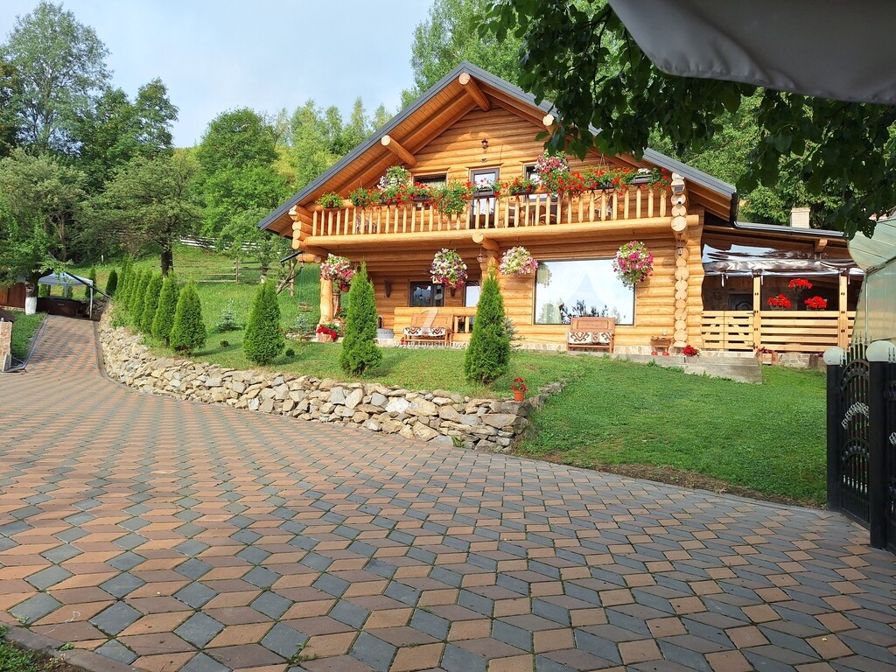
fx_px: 595
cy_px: 336
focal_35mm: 23
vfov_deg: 58.9
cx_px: 448
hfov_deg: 73.9
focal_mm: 5.54
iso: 40
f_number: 1.8
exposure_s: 1/1377
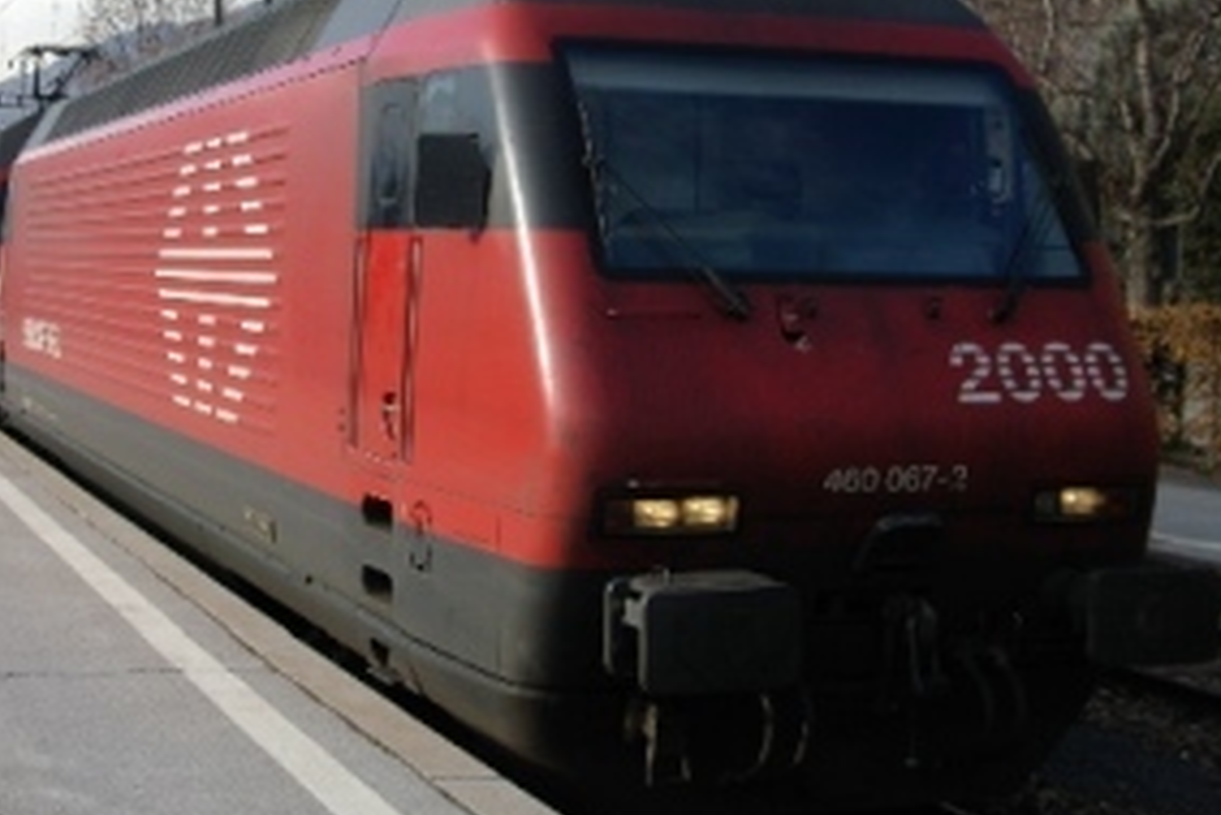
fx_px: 1934
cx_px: 380
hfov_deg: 34.6
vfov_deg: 23.6
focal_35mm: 57
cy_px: 239
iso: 200
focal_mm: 24
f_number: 8
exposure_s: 1/250
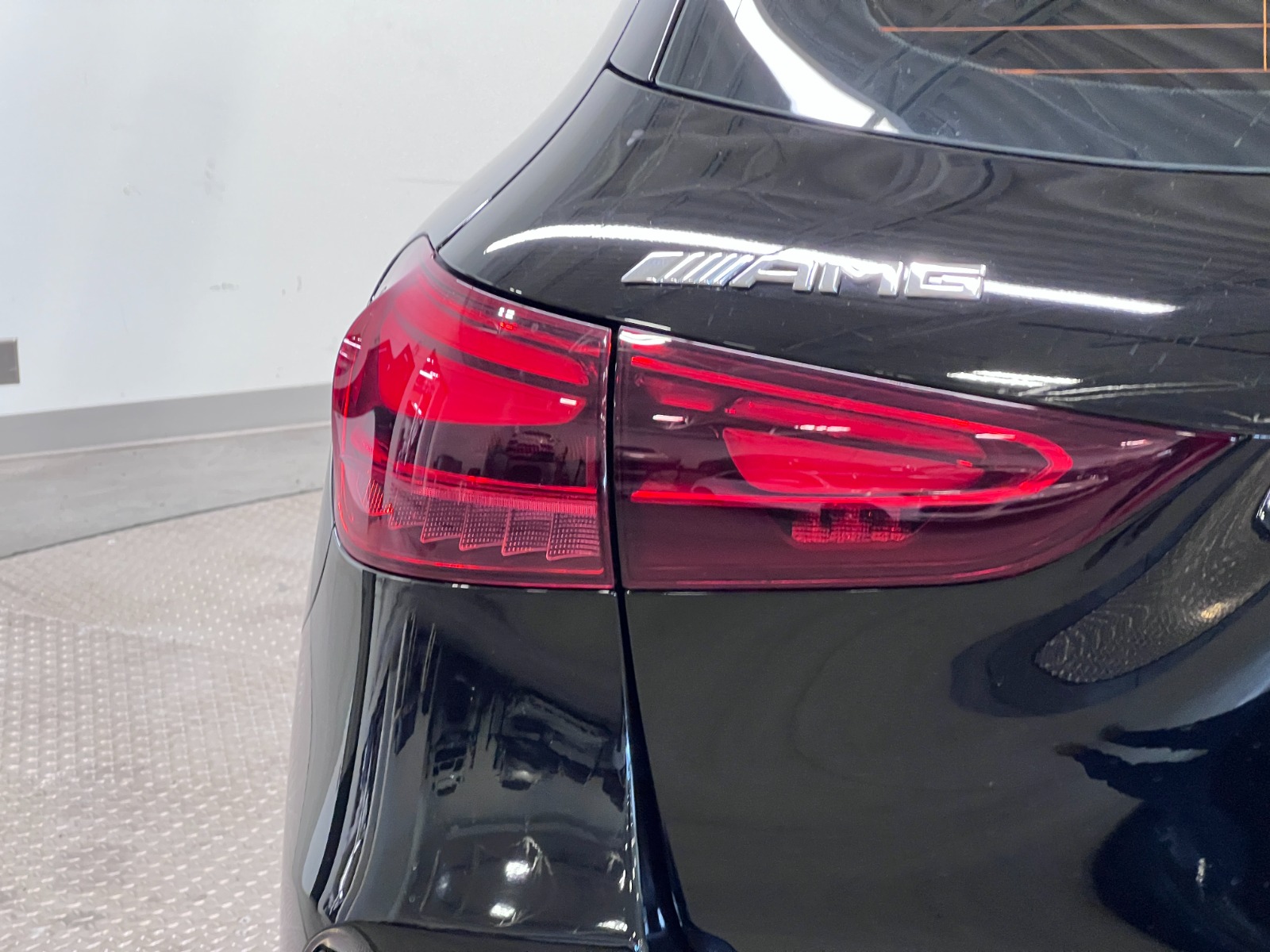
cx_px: 635
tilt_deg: -13.2
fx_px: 2825
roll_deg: +1.6
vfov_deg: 19.1
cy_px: 476
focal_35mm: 77
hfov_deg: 25.3
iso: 250
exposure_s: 1/60
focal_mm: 9
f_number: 2.8
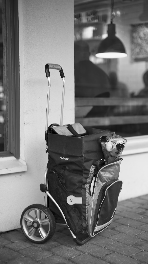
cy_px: 133
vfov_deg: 39.2
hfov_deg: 22.6
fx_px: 370
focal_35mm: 53
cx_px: 88
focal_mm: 50
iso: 50
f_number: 0.9
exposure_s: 1/20
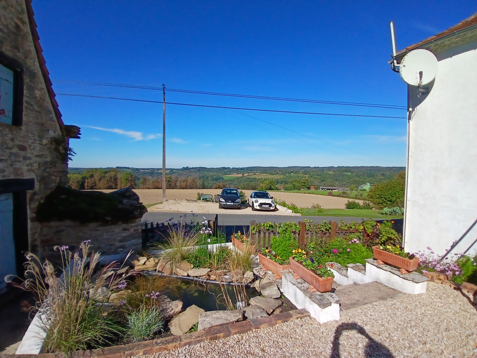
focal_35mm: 17
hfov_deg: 91.0
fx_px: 234
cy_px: 179
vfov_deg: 74.7
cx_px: 238
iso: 50
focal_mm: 1.4
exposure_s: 1/1664
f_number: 2.2
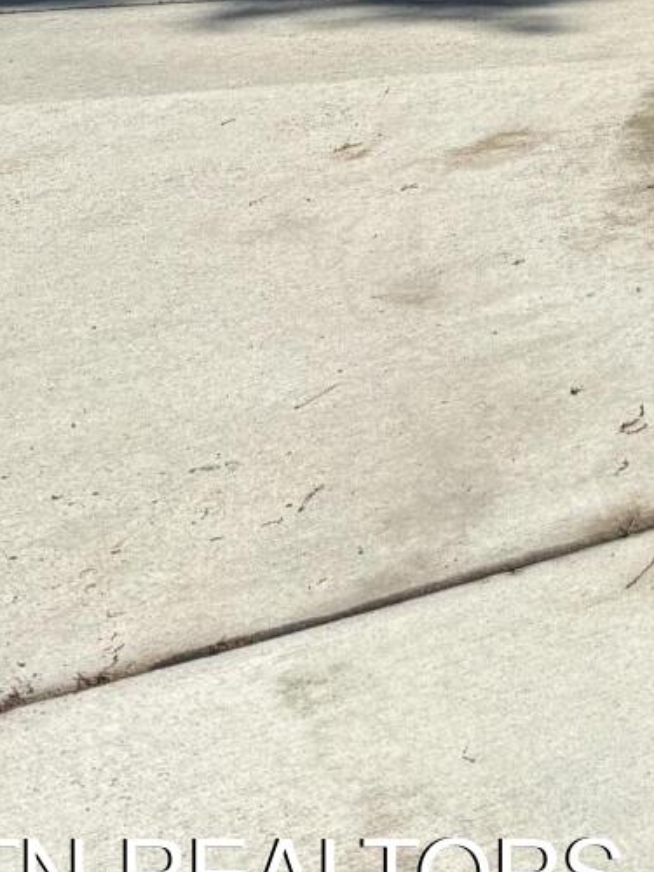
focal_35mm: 96
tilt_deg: -7.7
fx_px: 2418
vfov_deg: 16.8
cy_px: -708
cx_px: 1195
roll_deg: +0.8
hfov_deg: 13.7
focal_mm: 6.76
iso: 80
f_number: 1.78
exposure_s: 1/4167
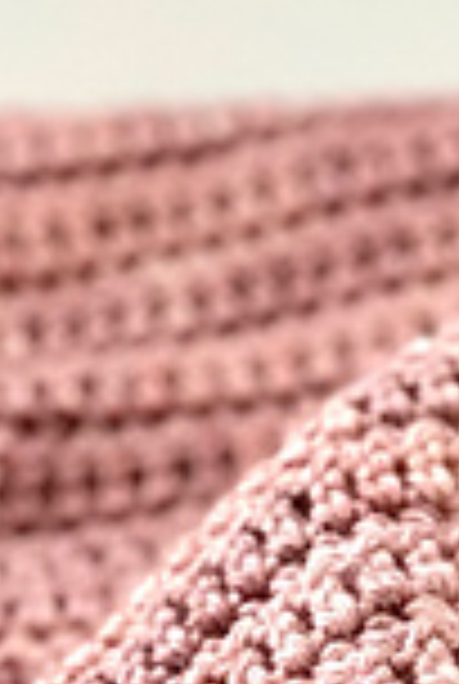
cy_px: 1305
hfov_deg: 5.9
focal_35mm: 227
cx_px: 1004
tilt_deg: -47.4
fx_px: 4321
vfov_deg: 8.6
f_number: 2
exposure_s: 1/122
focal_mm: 6
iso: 160
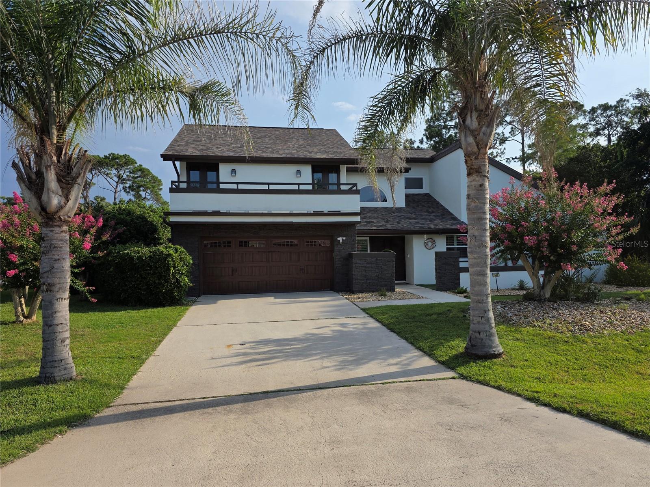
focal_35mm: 23
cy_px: 244
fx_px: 432
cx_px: 325
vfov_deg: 58.9
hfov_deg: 73.9
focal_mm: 6.3
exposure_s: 1/4145
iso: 80
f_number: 1.7
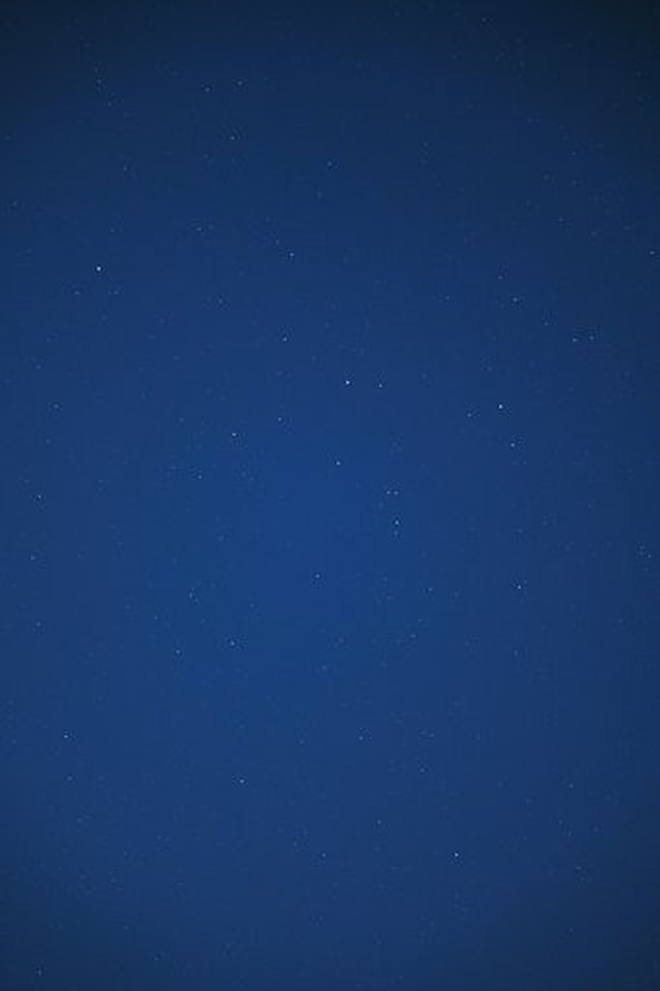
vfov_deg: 29.3
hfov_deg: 19.7
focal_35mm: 69
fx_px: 1899
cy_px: 496
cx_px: 330
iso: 800
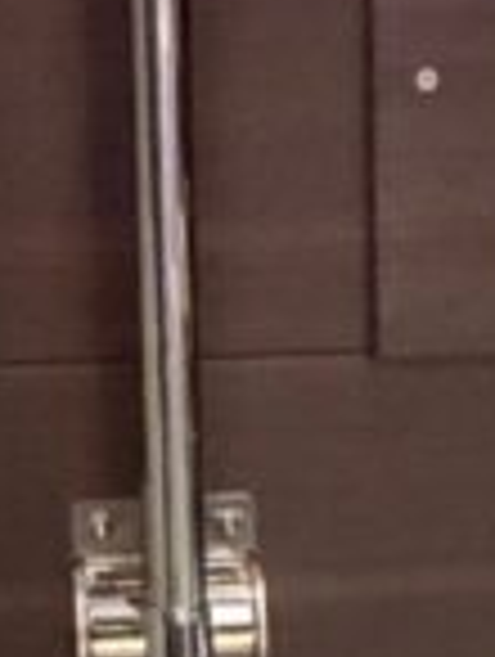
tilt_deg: -8.2
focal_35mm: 98
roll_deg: +2.2
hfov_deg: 15.1
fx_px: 1863
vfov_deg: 19.9
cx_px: 122
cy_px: 432
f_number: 2.2
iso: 1250
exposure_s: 1/40
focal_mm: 2.22
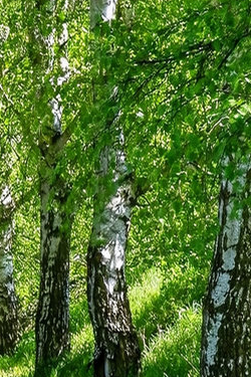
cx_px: -186
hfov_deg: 5.8
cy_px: 218
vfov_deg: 8.9
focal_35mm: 232
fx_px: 2426
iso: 400
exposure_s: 1/50
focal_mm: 34
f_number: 8
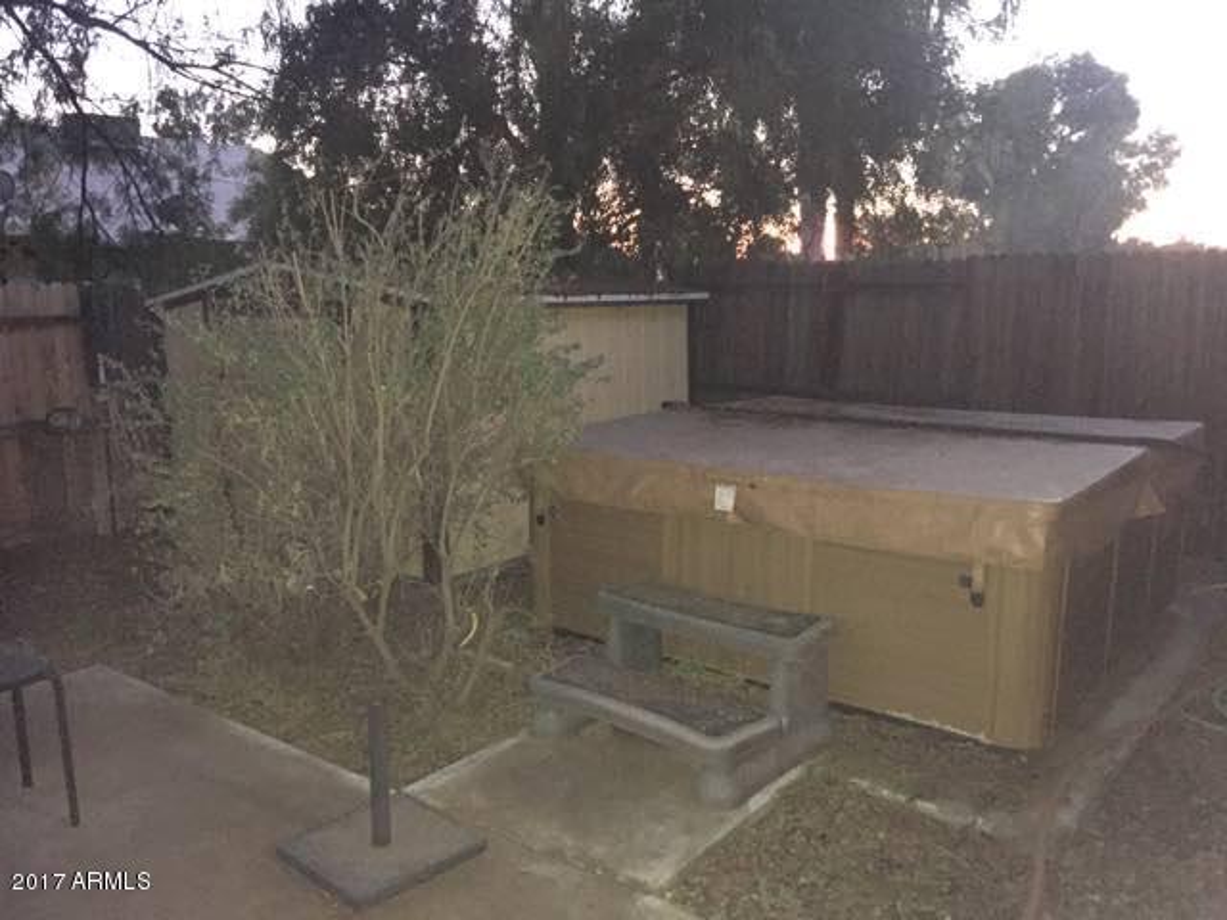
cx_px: 614
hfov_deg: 61.7
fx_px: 1028
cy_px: 460
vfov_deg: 48.2
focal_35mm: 29
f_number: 2.2
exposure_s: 1/16
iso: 1250
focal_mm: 4.15
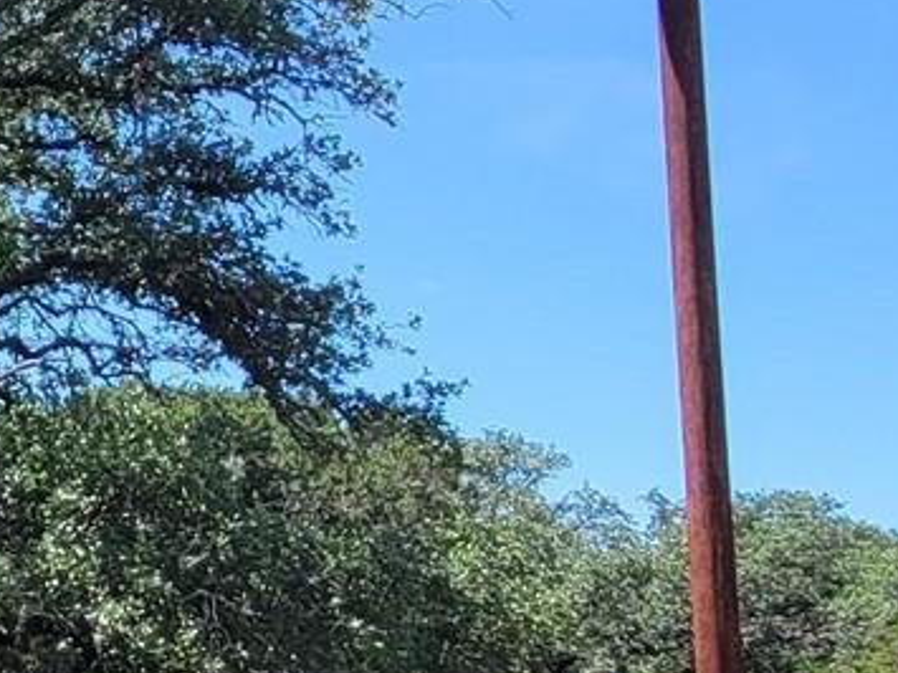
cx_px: -483
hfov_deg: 21.4
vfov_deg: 19.6
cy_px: 347
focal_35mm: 75
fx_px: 1945
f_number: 2.2
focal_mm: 1.74
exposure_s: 1/738
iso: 40
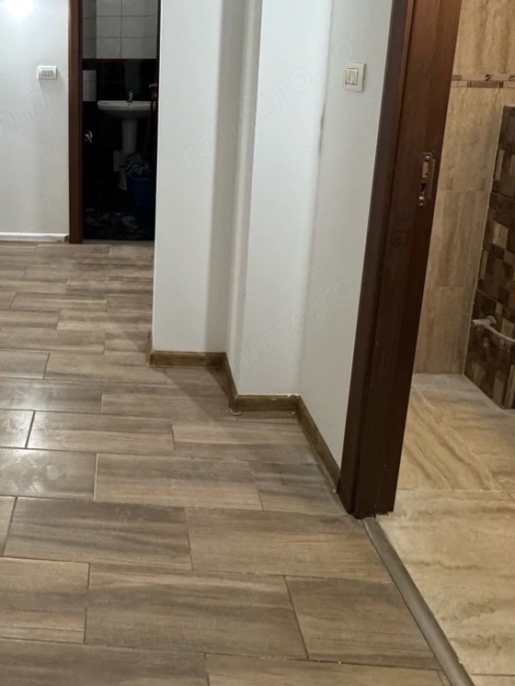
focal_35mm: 25
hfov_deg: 51.3
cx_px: 99
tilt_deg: -8.1
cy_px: 137
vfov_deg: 63.4
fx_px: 496
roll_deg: -1.3
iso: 320
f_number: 2.2
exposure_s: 1/100
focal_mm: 2.22
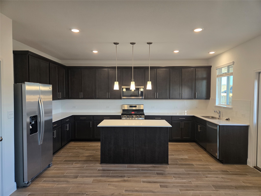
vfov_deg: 58.9
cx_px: 130
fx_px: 173
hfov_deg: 73.9
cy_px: 98
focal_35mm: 23
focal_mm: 5.4
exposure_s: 1/120
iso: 160
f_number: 1.8
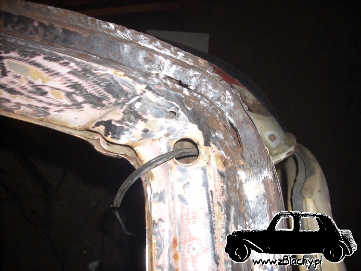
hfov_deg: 50.1
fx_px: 386
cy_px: 136
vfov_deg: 38.7
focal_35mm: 37
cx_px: 180
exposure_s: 1/60
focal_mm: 6.2
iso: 64
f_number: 2.8
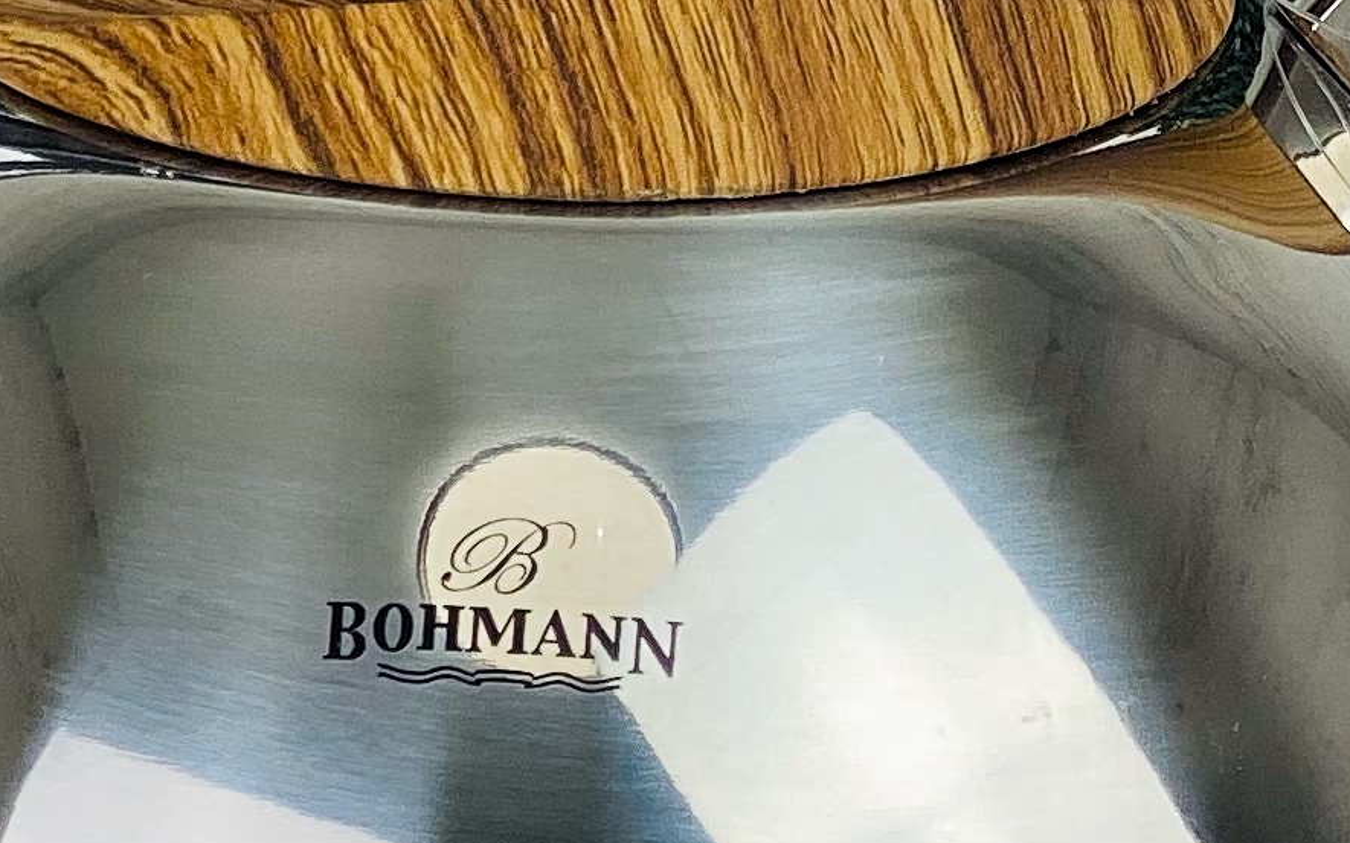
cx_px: 351
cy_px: -512
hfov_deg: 8.4
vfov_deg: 5.2
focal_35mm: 251
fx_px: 9234
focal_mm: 6
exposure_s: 1/154
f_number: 2
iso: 20
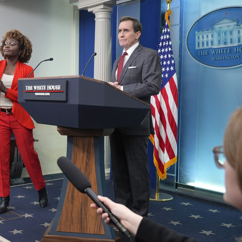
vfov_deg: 35.3
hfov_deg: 34.6
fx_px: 380
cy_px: 135
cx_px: 61
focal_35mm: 48
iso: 3200
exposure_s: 1/400
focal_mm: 31
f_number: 4.5
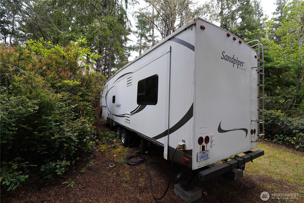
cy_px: 102
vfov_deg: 81.2
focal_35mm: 14
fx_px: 118
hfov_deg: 104.3
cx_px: 152
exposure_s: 1/40
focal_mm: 14
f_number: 4
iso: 100
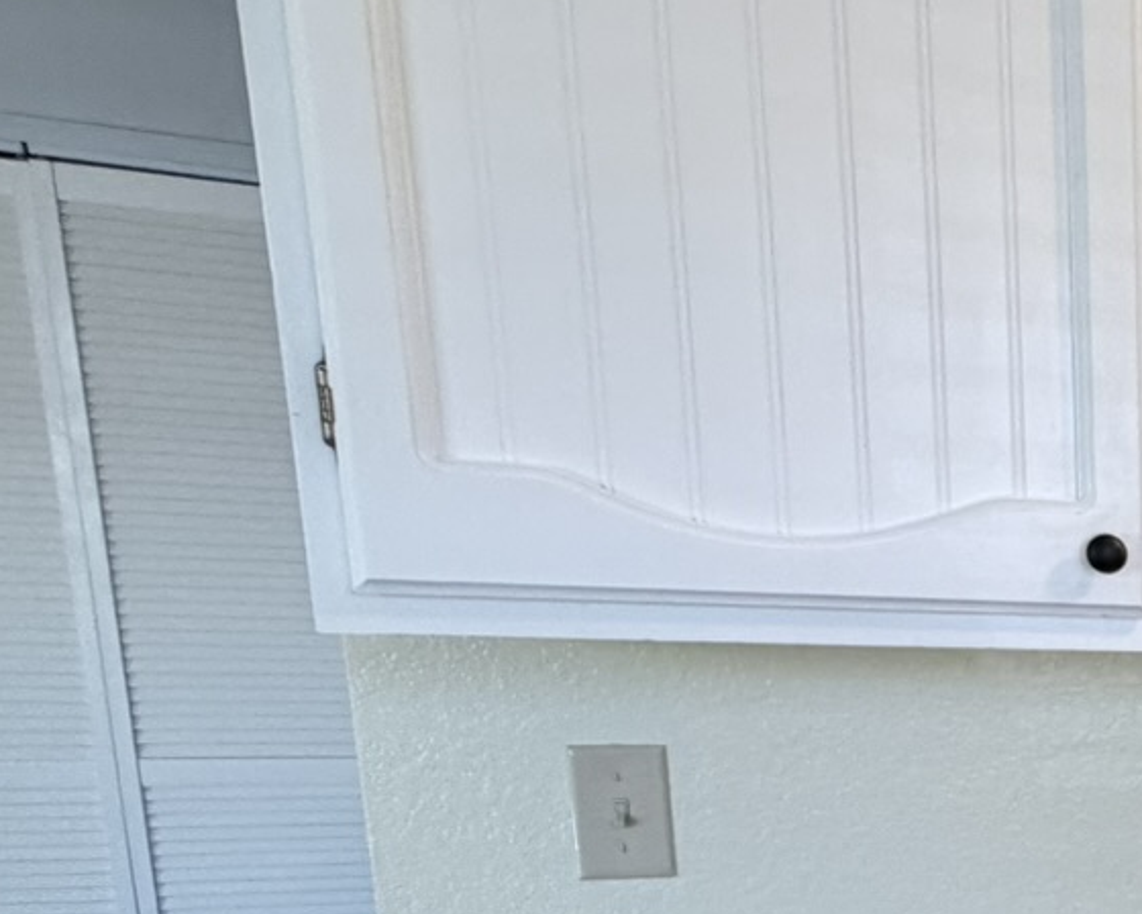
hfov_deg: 26.4
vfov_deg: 28.4
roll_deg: -4.0
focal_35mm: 50
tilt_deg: -11.0
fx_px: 1690
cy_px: 908
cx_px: 1740
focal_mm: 2.22
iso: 200
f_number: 2.2
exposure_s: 1/120
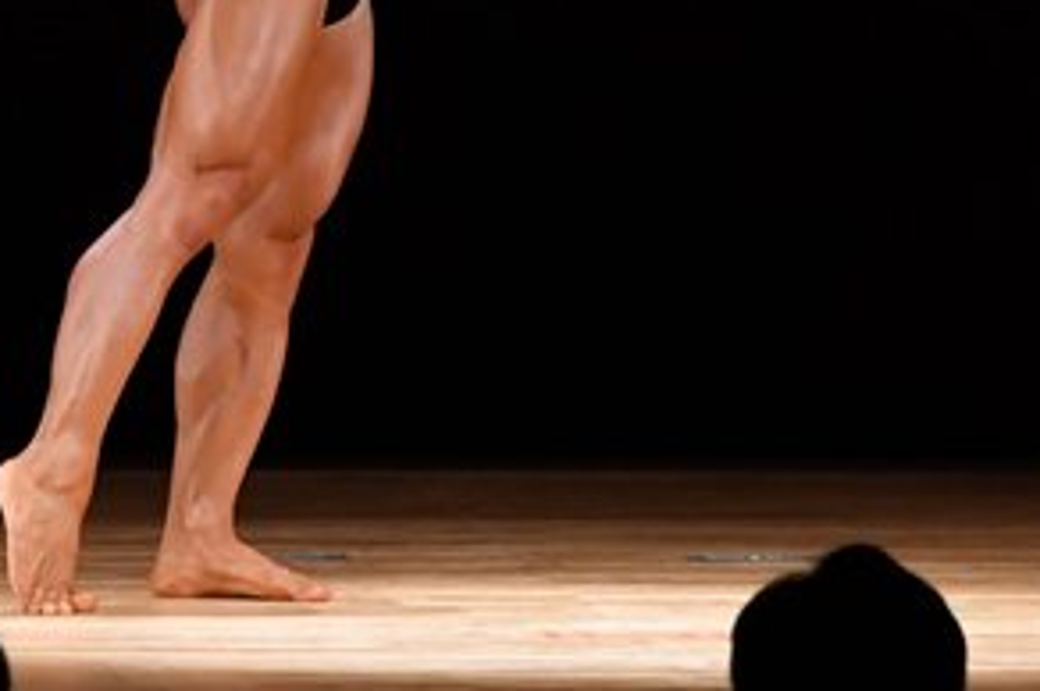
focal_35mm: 598
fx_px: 17256
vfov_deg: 2.3
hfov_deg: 3.5
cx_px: 187
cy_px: -68
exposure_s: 1/400
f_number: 5.6
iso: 3200
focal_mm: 150
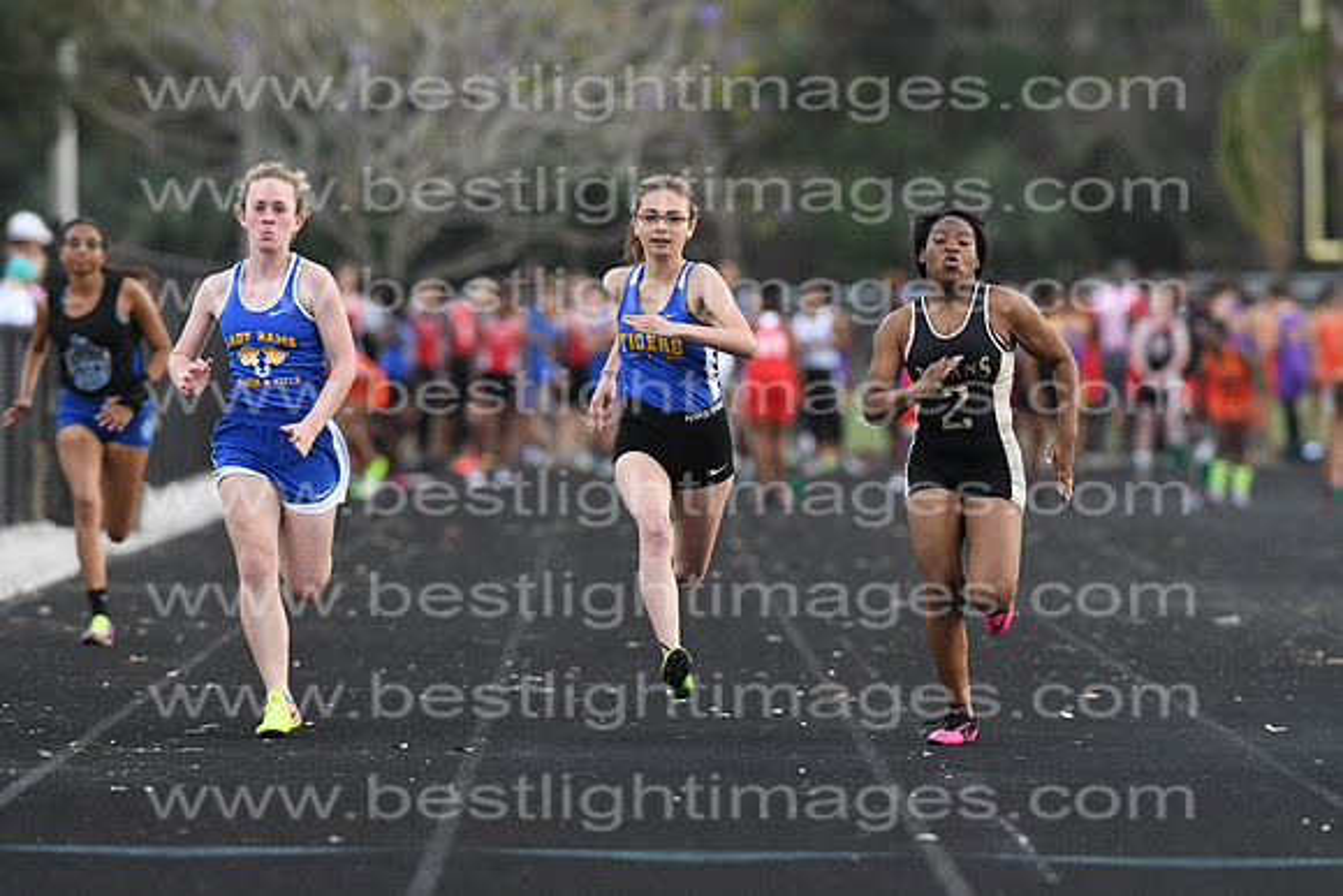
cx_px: 672
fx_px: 16791
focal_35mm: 450
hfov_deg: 4.6
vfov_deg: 3.1
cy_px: 448
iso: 1600
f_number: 4
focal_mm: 300
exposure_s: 1/1600
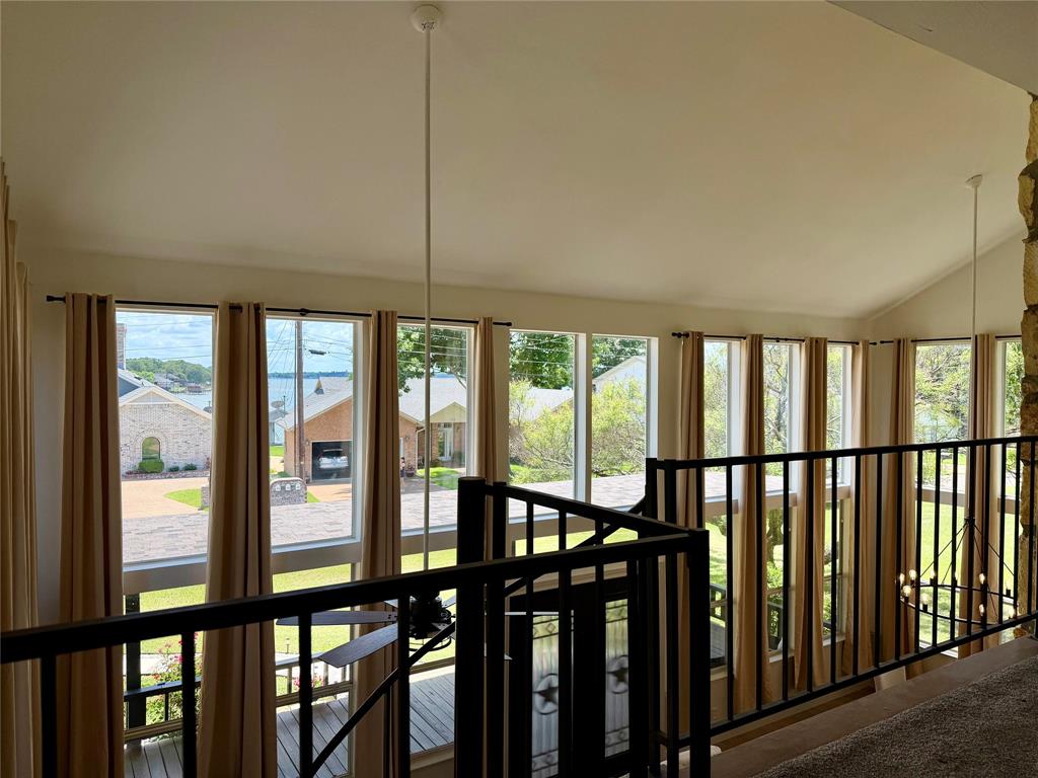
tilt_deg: -2.2
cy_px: 389
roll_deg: +0.2
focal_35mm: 24
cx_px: 519
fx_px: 720
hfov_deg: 71.6
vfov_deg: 56.8
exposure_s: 1/1727
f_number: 1.78
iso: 80
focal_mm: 6.76
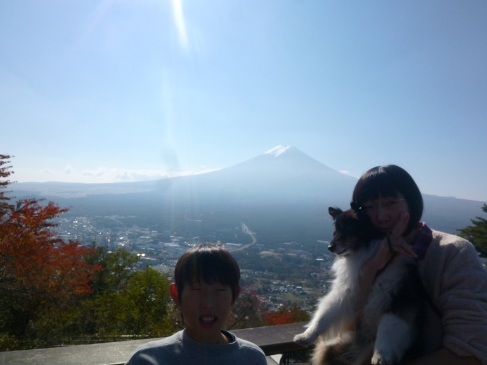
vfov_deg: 54.9
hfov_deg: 69.4
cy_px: 178
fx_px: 352
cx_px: 247
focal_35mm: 25
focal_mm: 4.3
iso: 100
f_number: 5.6
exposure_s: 1/800
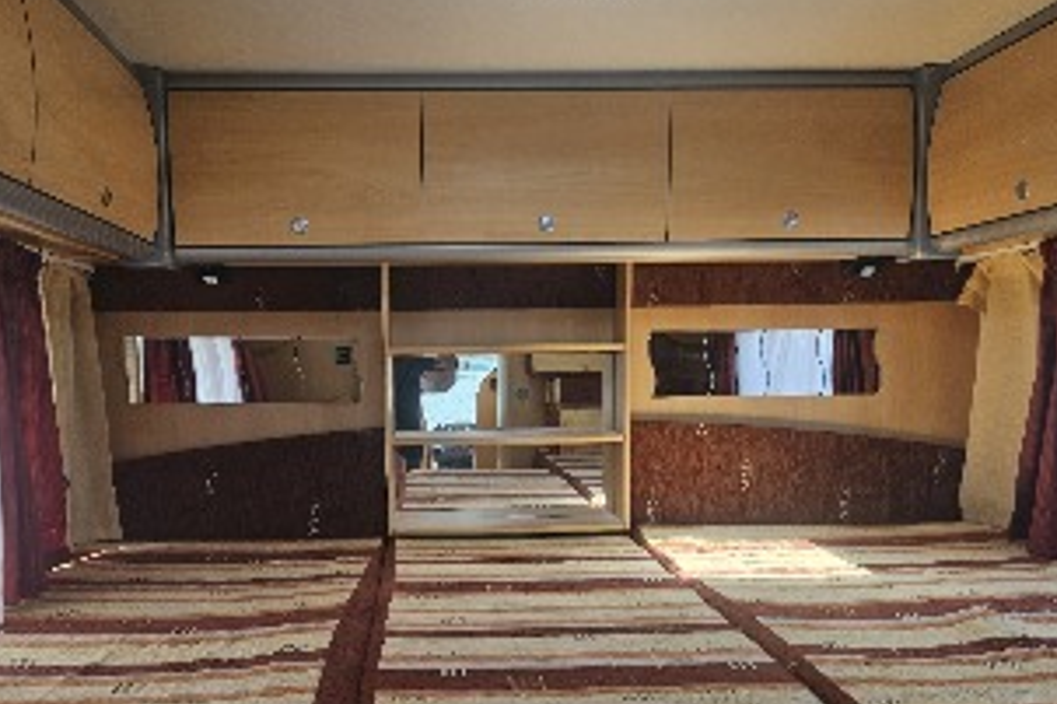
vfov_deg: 39.5
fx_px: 968
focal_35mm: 33
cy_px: 469
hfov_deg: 57.1
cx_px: 476
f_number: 1.8
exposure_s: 1/100
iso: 40
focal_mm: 5.4
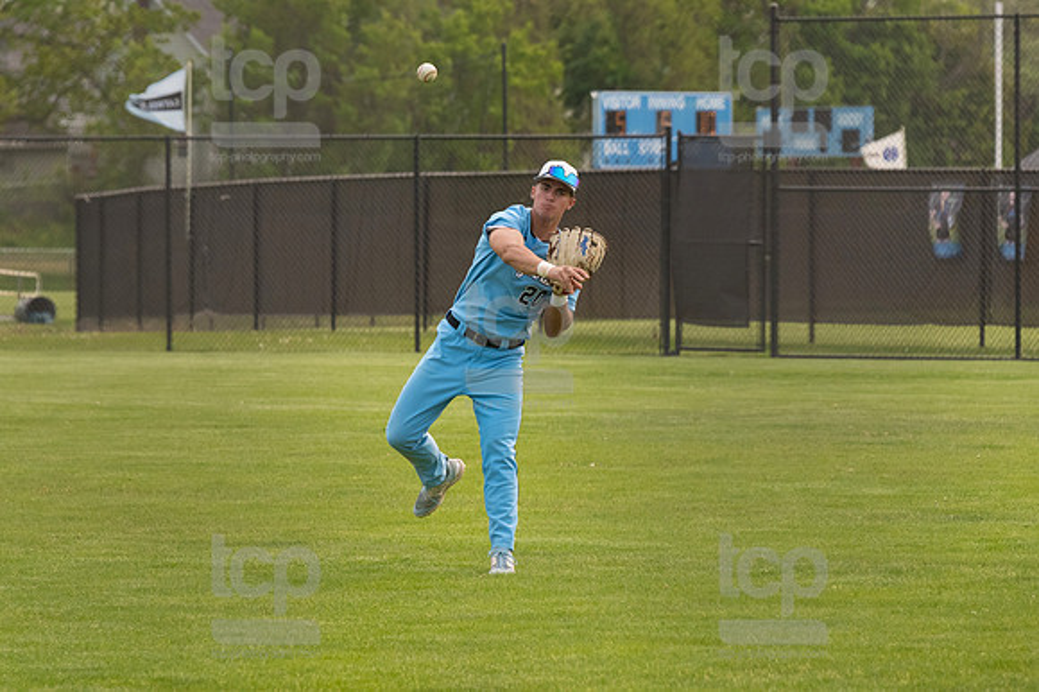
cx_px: 520
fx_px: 7557
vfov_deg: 5.2
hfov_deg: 7.9
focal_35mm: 262
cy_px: 346
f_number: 5.6
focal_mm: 175
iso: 1000
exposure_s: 1/2000
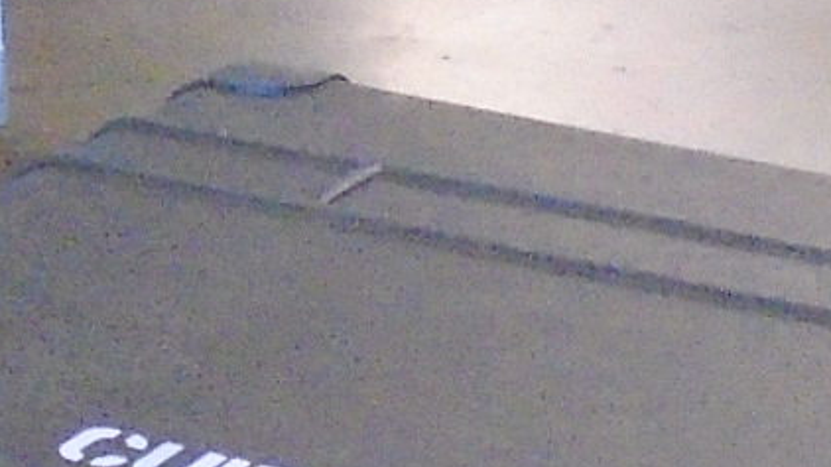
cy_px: 1697
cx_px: 626
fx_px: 3833
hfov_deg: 12.3
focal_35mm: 174
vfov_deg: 6.1
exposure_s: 1/50
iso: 800
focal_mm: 4.6
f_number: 3.2
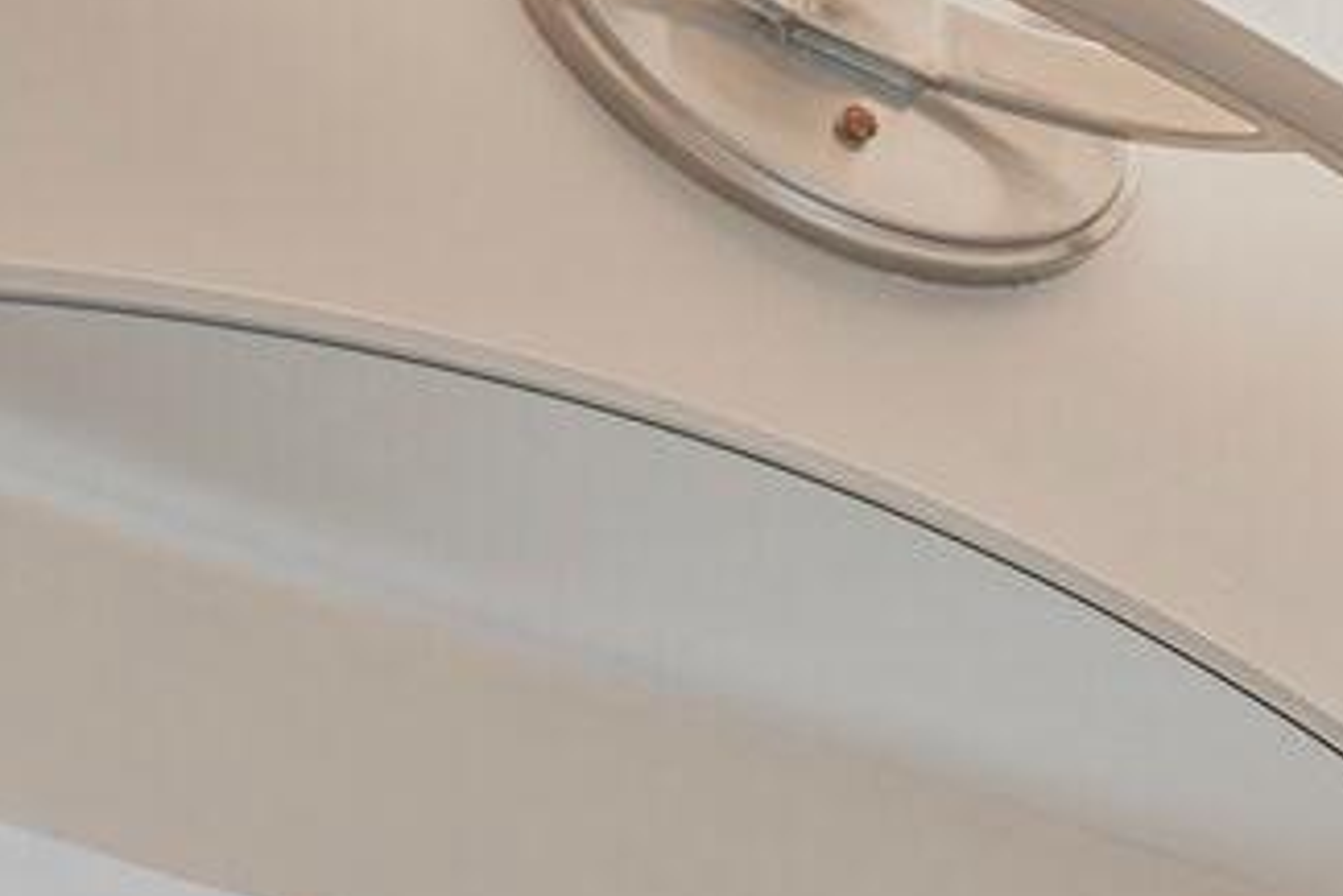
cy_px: 2279
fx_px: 3172
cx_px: 3029
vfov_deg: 12.1
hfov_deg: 15.7
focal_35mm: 85
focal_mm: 16
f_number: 8
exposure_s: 1/50
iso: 800
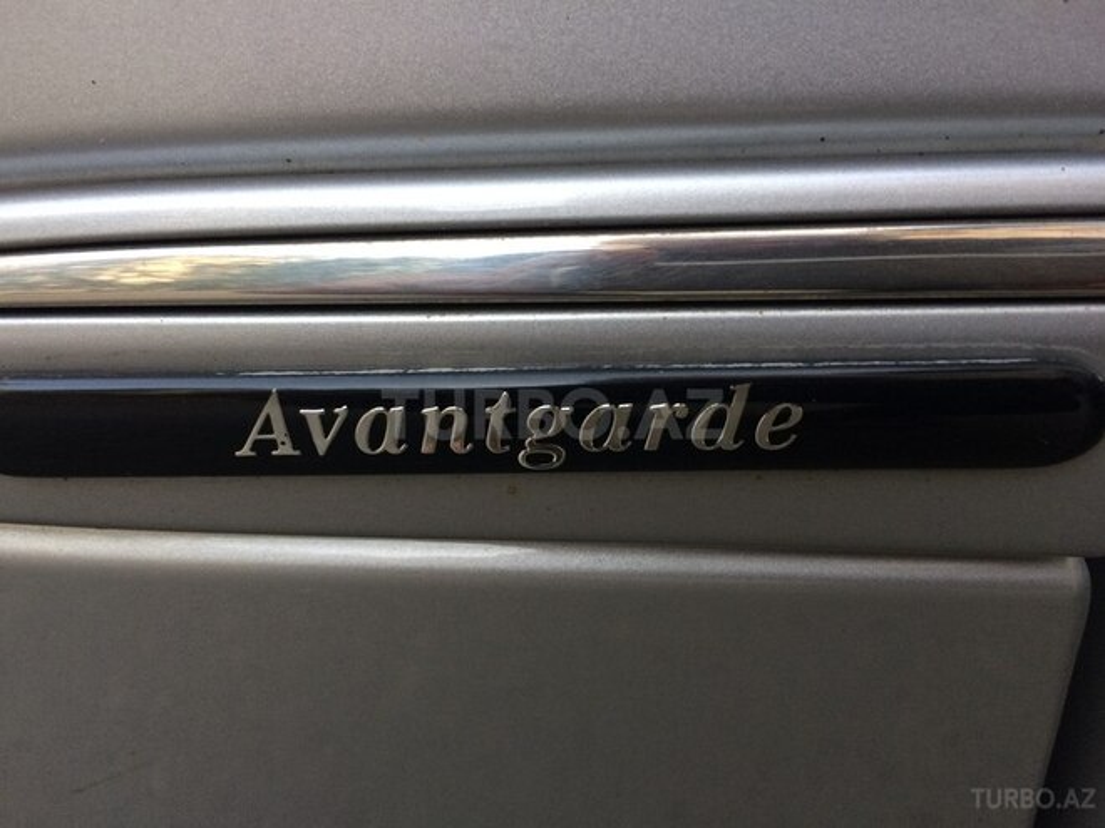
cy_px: 414
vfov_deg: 48.2
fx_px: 926
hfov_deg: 61.7
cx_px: 552
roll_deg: -2.6
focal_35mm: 29
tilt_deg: -25.1
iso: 50
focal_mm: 4.15
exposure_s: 1/33
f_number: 2.2
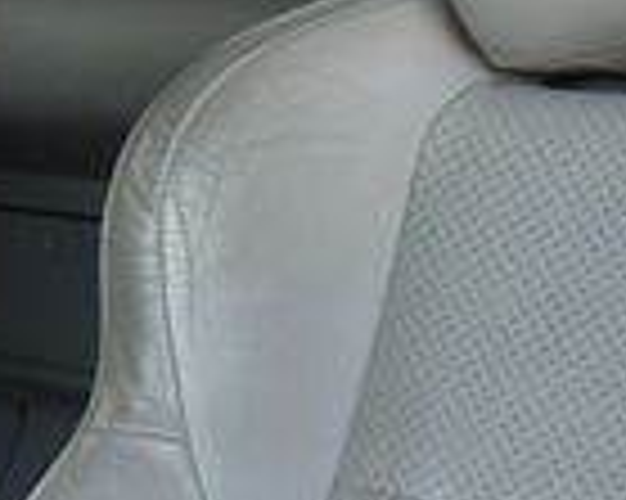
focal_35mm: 130
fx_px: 2407
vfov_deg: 11.8
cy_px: 342
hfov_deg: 13.8
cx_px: -351
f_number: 8
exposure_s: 1/60
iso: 400
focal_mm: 20
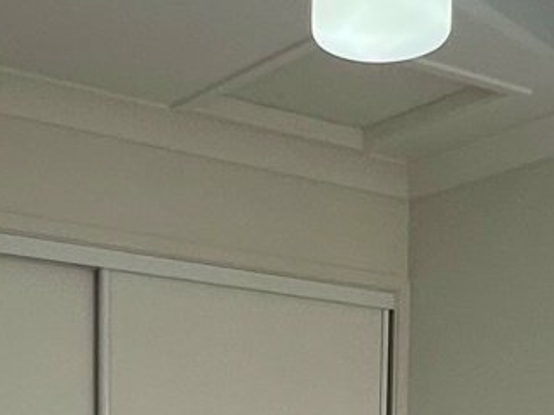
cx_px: 282
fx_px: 1232
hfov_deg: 25.3
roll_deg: -0.4
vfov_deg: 16.8
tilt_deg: -5.5
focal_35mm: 77
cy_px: 680
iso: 40
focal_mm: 1.57
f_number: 1.8
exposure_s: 1/99
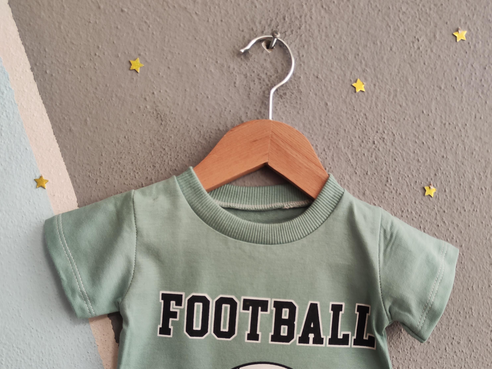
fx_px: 469
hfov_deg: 55.4
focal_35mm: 33
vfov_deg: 41.0
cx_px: 244
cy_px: 299
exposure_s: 1/85.3
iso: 400
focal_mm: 5.59
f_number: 1.88
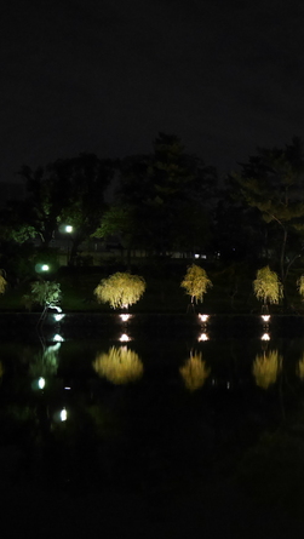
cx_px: 349
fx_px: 672
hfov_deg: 23.6
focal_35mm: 47
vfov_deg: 43.7
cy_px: 267
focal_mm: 16
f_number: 3.9
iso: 3200
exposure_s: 1/5
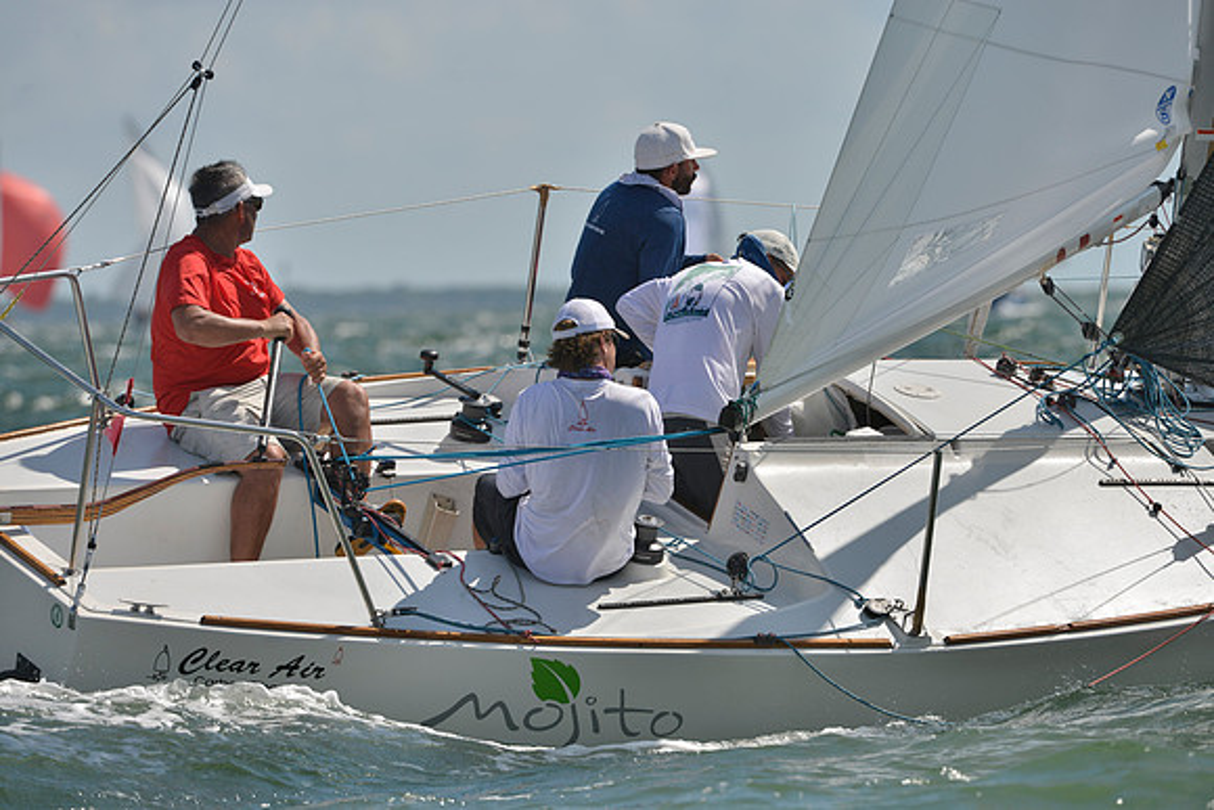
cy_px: 405
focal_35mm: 400
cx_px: 607
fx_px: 13491
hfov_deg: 5.2
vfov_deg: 3.4
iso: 200
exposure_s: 1/1250
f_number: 8
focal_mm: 400
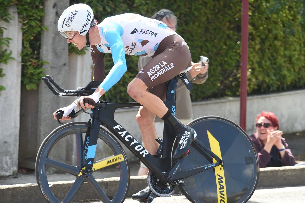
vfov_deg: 7.6
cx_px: 152
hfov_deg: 11.4
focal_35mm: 180
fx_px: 1524
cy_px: 102
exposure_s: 1/1000
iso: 1600
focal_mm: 180
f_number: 6.3
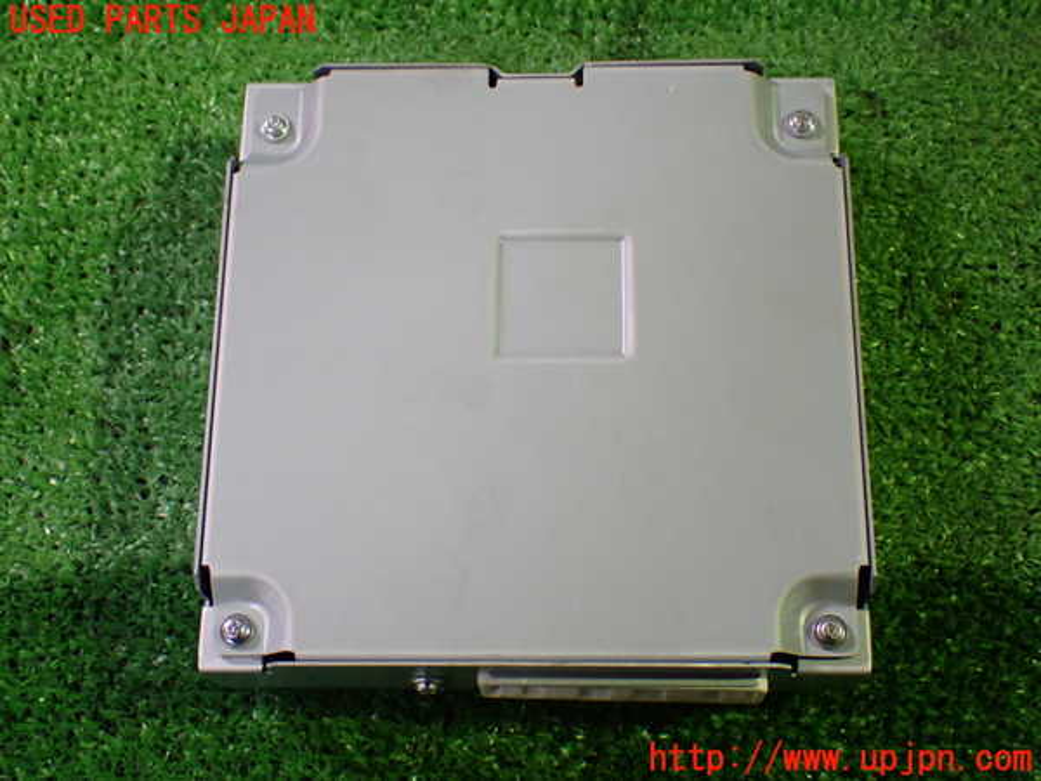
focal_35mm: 50
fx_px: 1504
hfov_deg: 38.2
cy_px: 390
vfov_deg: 29.1
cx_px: 520
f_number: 3.2
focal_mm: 9.01
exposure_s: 1/60
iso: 800
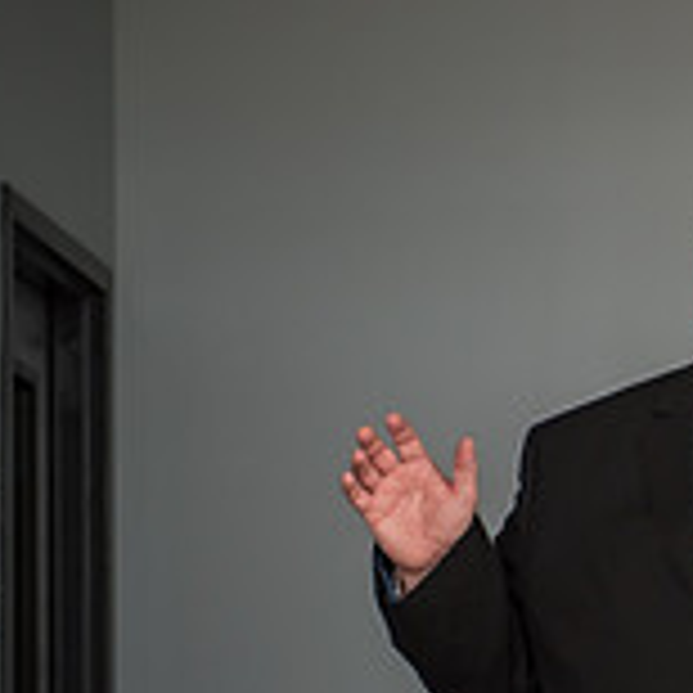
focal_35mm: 224
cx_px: 1202
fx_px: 5074
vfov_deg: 7.8
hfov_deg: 7.6
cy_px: 578
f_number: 2.8
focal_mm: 70
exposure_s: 1/250
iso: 400
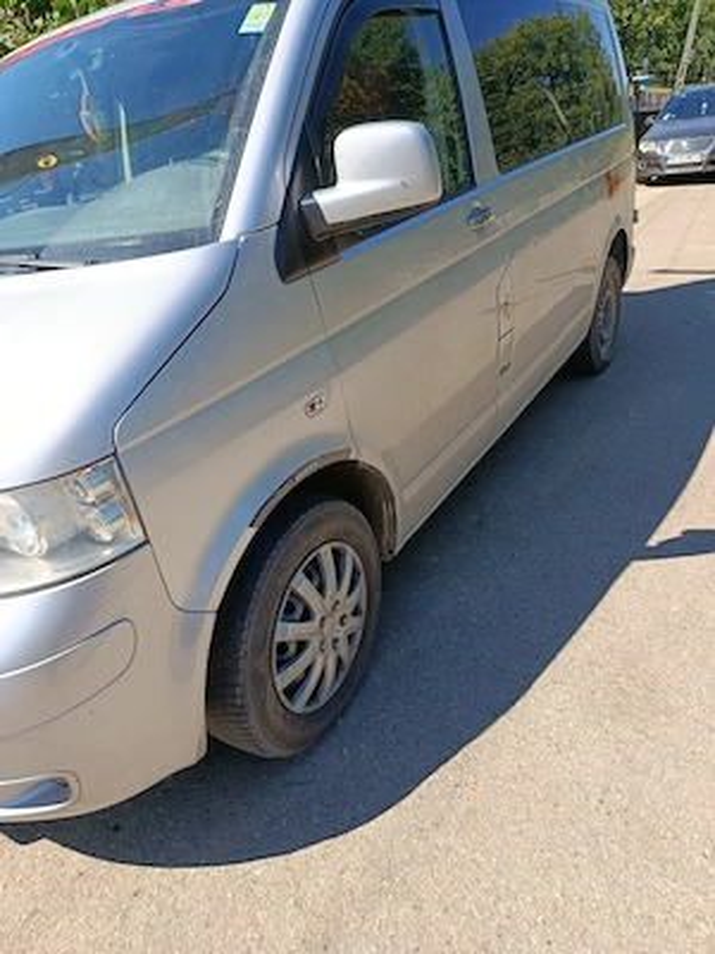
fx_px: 661
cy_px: 477
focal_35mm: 24
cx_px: 358
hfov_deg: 56.8
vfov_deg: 71.6
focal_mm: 5.24
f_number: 1.7
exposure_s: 1/254
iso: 50
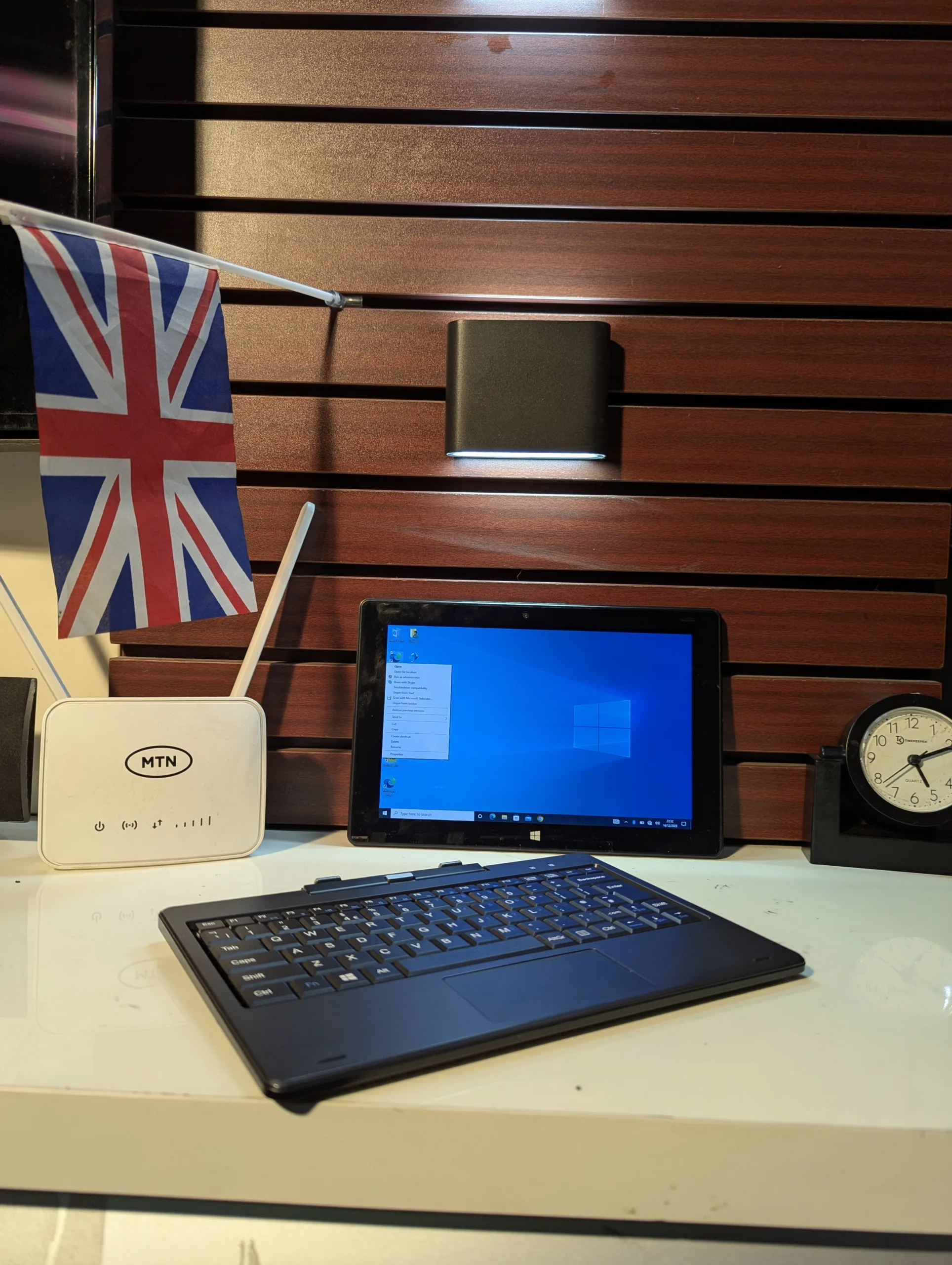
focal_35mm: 24
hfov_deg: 56.9
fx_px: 878
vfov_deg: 71.5
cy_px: 632
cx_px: 476
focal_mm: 6.81
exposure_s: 1/100
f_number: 1.85
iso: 65
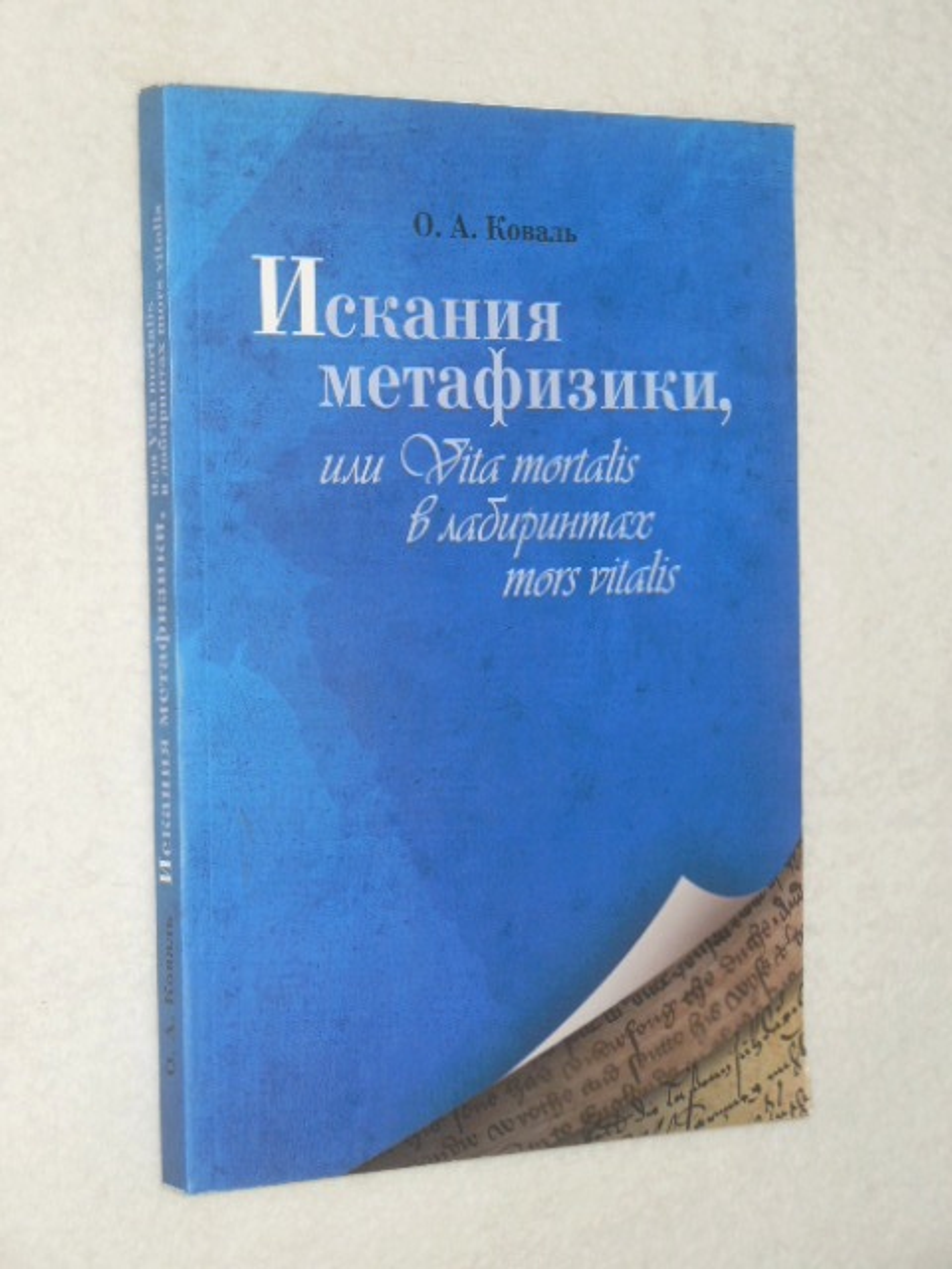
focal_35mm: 87
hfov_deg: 17.0
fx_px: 3190
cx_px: 476
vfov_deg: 22.5
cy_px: 634
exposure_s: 1/60
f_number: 4.6
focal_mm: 15.5
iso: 200
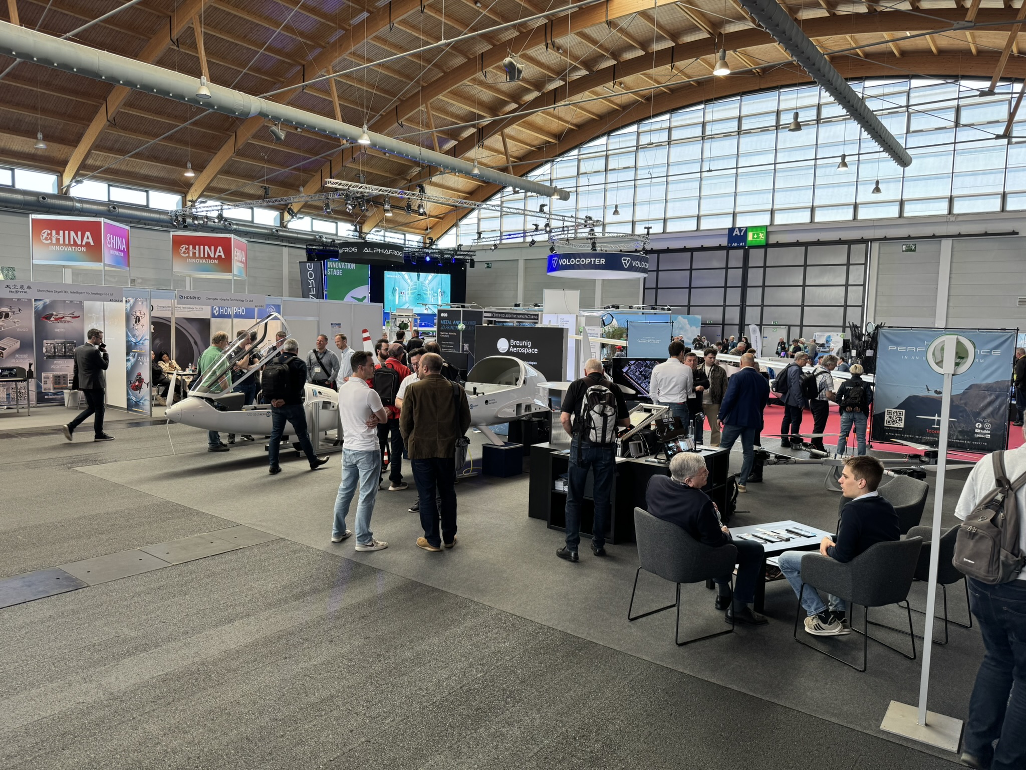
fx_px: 711
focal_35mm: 24
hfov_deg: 71.6
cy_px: 385
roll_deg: -0.7
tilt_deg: -4.0
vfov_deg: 56.8
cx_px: 513
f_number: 1.78
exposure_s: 1/100
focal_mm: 6.76
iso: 80
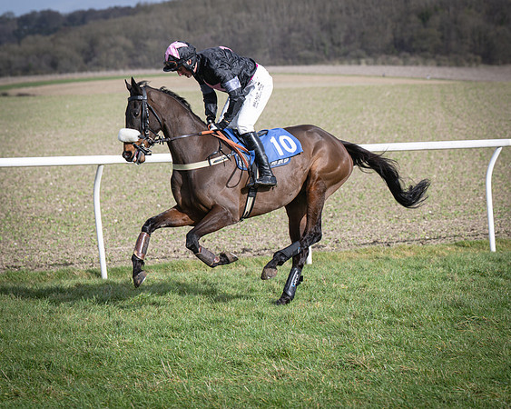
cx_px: 308
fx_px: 2534
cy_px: 218
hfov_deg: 11.5
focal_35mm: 168
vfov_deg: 9.2
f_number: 4
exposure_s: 1/2000
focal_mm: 100
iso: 200
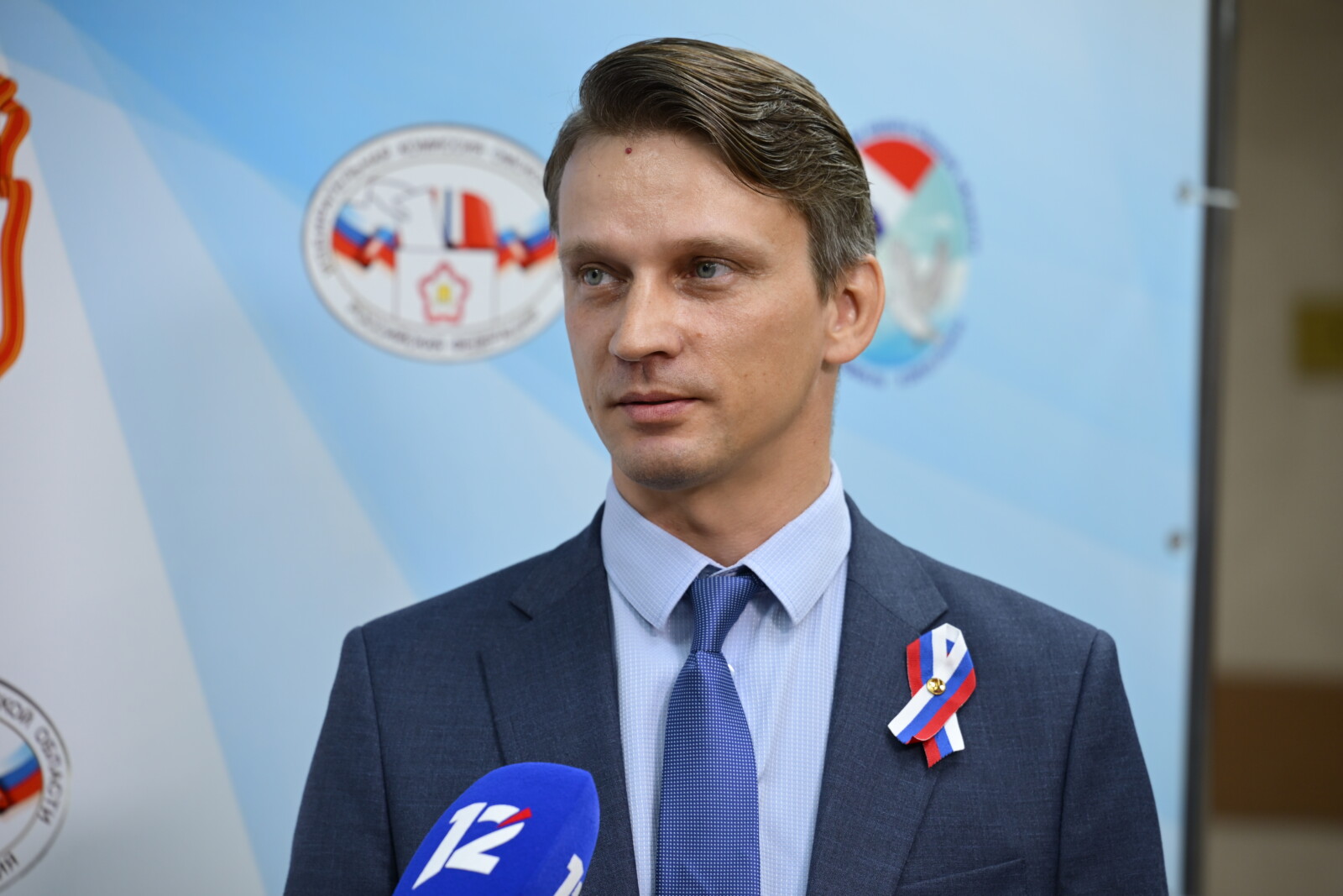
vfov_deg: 8.9
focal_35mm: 154
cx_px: 672
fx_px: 5745
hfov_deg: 13.3
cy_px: 448
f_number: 4
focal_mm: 154
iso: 500
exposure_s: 1/125
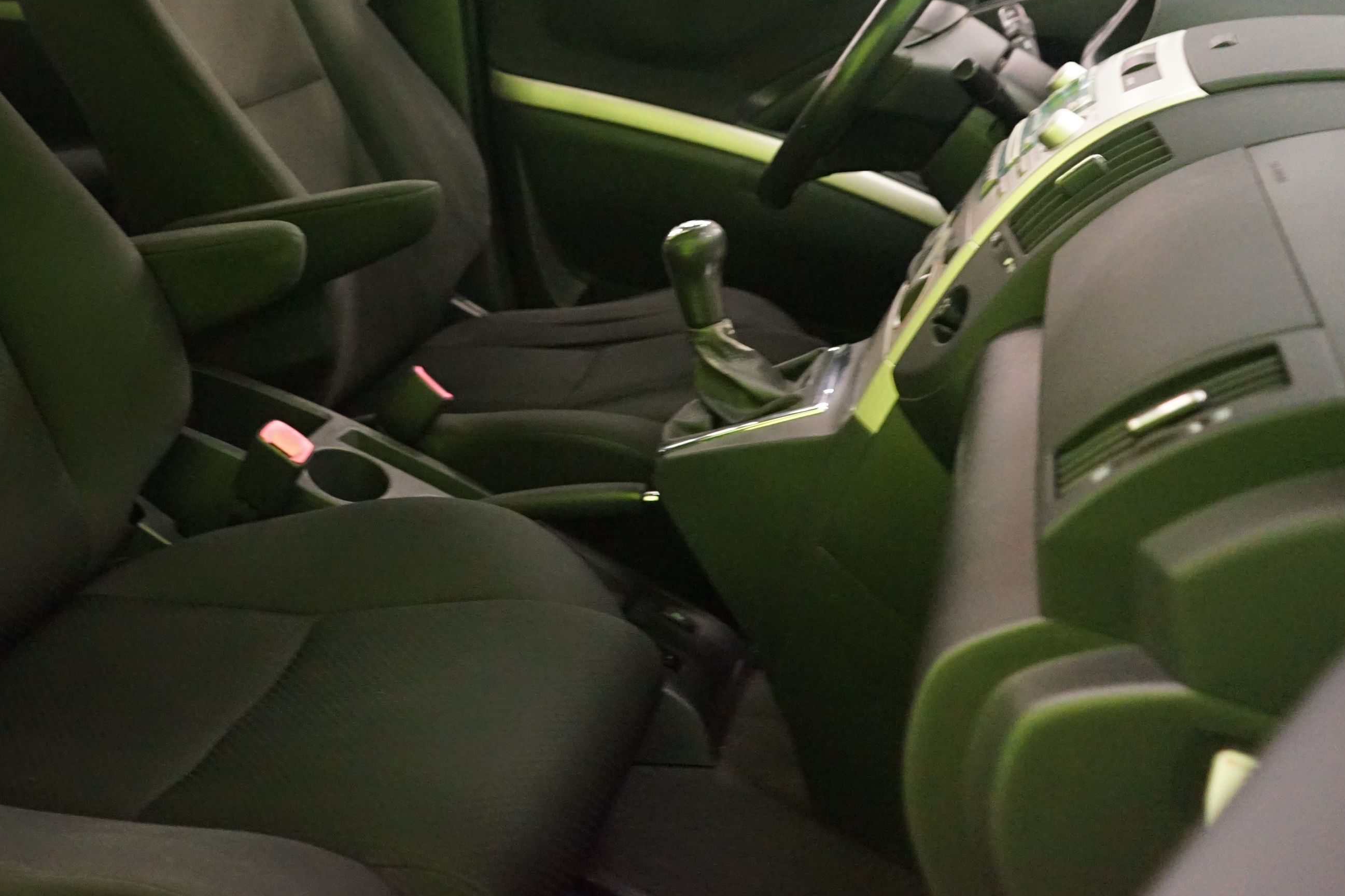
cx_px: 348
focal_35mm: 44
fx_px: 1644
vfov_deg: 30.0
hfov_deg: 43.2
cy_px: 220
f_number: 3.5
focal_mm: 29
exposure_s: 1/25
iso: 6400
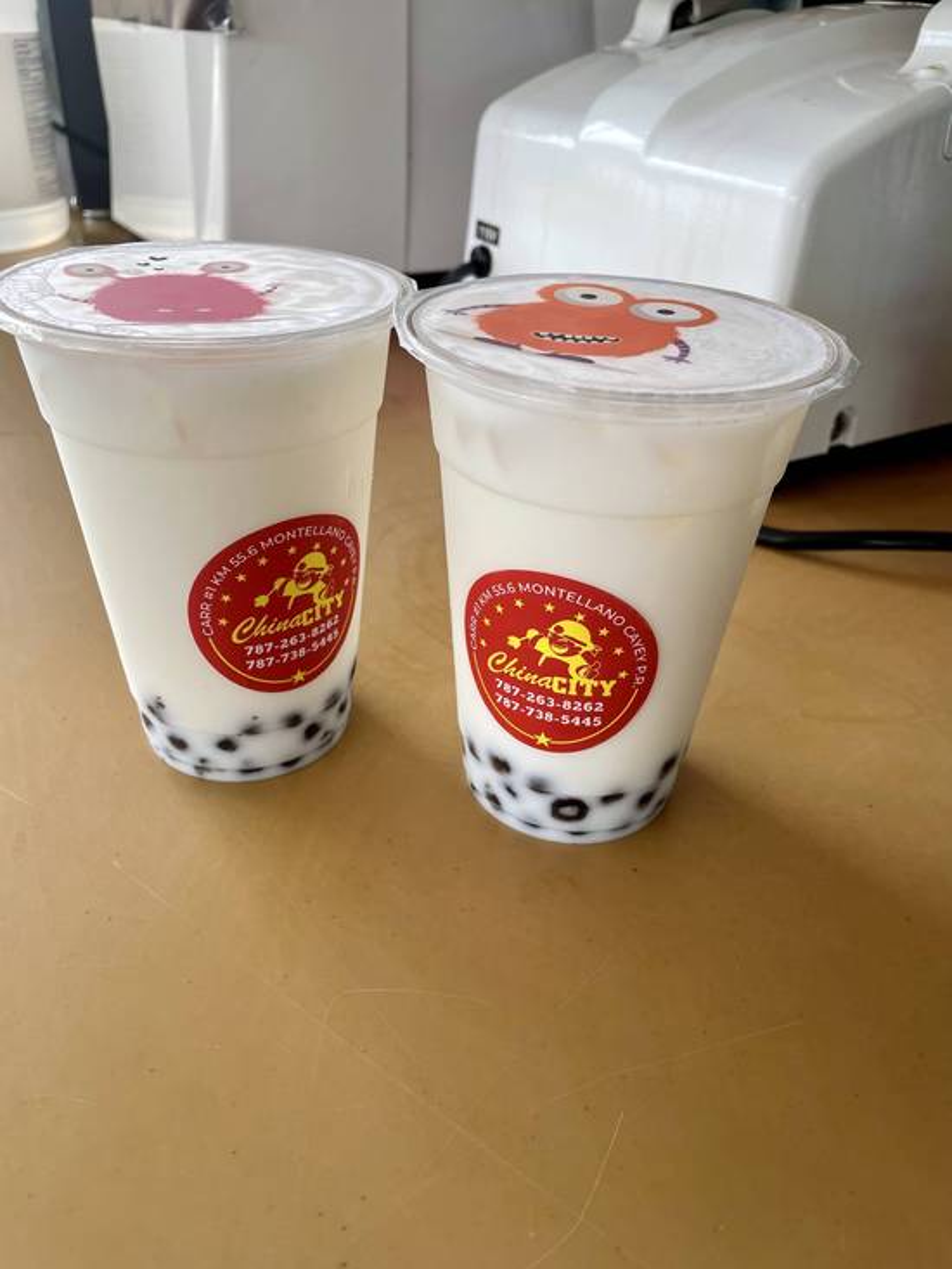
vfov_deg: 67.3
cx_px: 476
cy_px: 634
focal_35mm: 26
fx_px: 953
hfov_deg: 53.1
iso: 50
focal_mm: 4.2
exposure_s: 1/121
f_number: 1.6
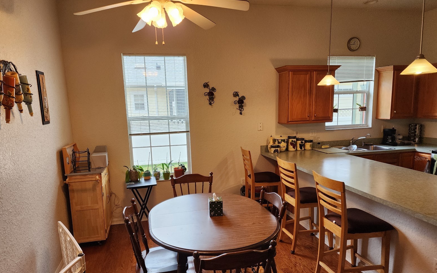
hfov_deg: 72.5
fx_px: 298
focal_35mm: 25
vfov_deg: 49.1
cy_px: 158
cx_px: 217
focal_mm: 6.4
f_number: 1.8
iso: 200
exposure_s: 1/180
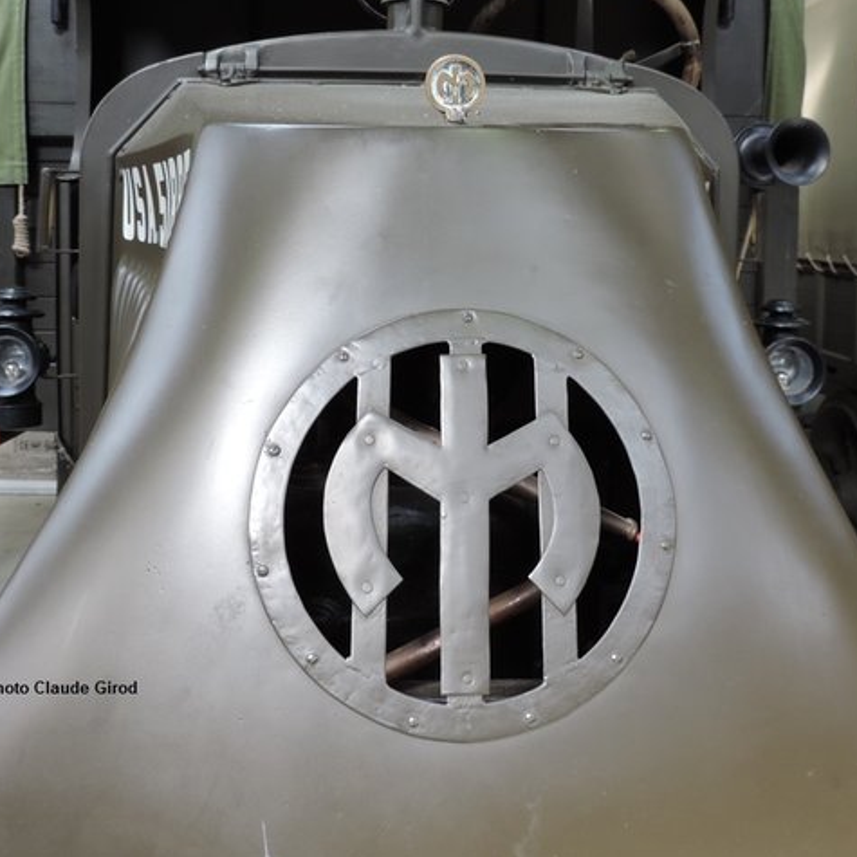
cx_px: 445
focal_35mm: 43
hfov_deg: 39.2
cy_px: 298
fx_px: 1204
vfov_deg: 38.8
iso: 125
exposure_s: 1/50
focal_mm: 5.8
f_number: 3.2
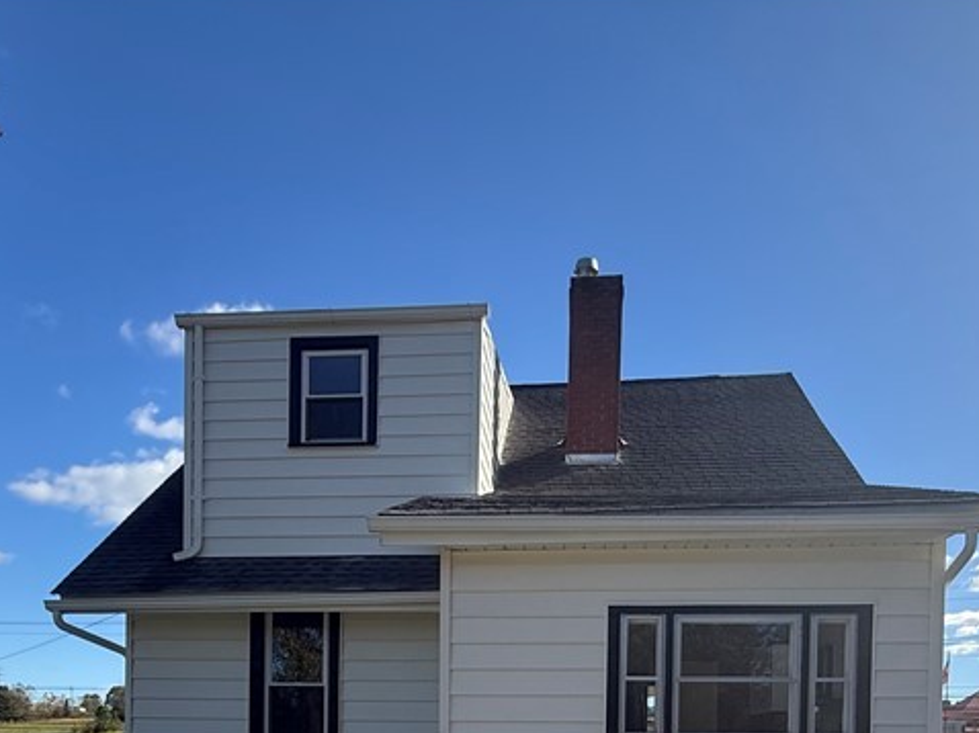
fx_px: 848
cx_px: 483
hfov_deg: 60.0
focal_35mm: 30
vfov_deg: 39.8
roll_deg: -0.8
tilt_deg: -0.3
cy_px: 768
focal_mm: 2.22
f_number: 2.2
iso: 50
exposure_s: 1/928
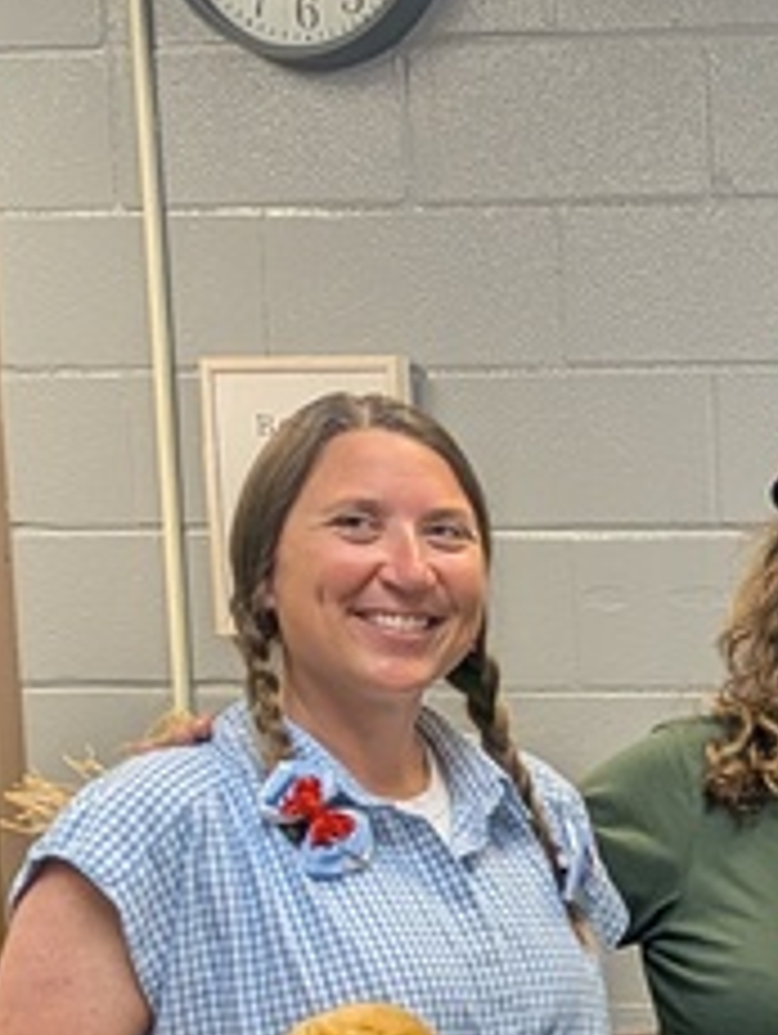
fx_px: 3201
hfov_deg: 12.6
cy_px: 1120
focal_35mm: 107
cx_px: 1414
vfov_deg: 17.8
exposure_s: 1/40
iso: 39
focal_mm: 6.81
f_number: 1.85
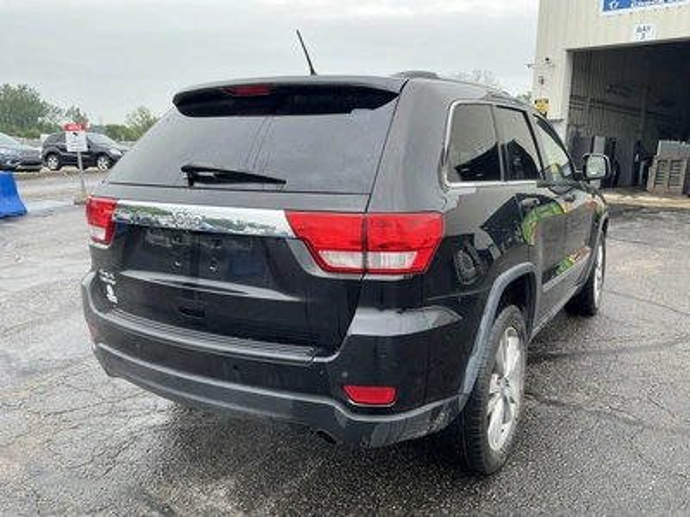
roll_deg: -0.8
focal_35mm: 28
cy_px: 258
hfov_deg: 63.4
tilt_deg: -7.7
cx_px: 345
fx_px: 558
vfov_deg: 49.7
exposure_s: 1/409
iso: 25
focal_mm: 3
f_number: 1.8
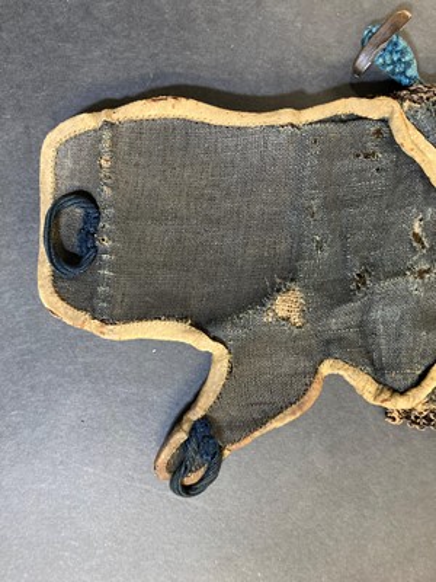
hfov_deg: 49.7
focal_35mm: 28
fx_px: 470
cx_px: 218
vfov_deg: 63.4
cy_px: 291
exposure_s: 1/25
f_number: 1.8
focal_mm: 3.99
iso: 320
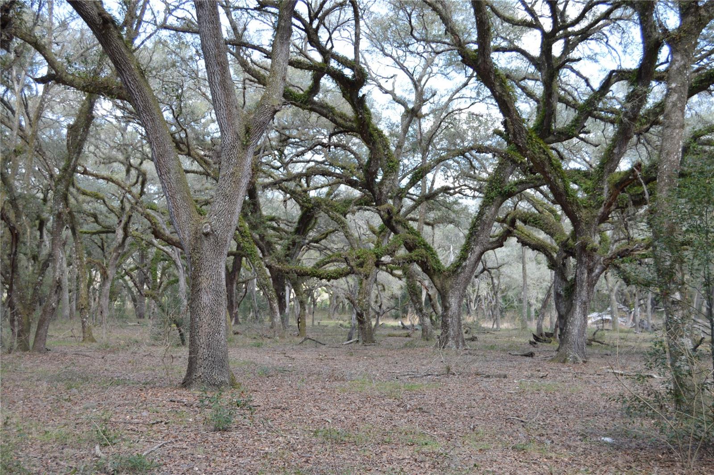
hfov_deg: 43.6
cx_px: 357
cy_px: 238
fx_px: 891
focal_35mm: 45
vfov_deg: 29.8
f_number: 5.6
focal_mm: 30
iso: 280
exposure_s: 1/125
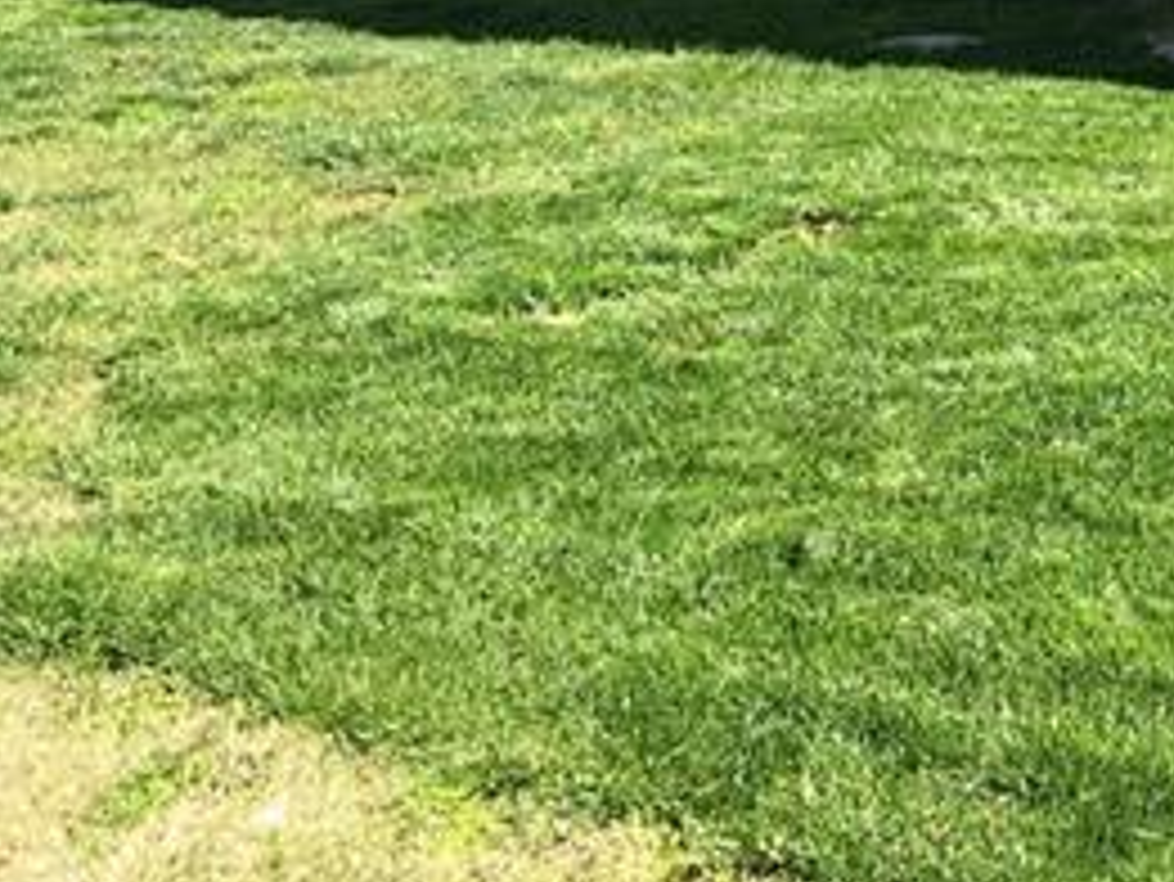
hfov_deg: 25.4
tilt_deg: -3.6
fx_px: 2409
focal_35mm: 71
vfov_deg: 19.6
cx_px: 1291
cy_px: -166
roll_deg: -1.4
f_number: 2.2
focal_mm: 4.15
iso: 25
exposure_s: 1/475
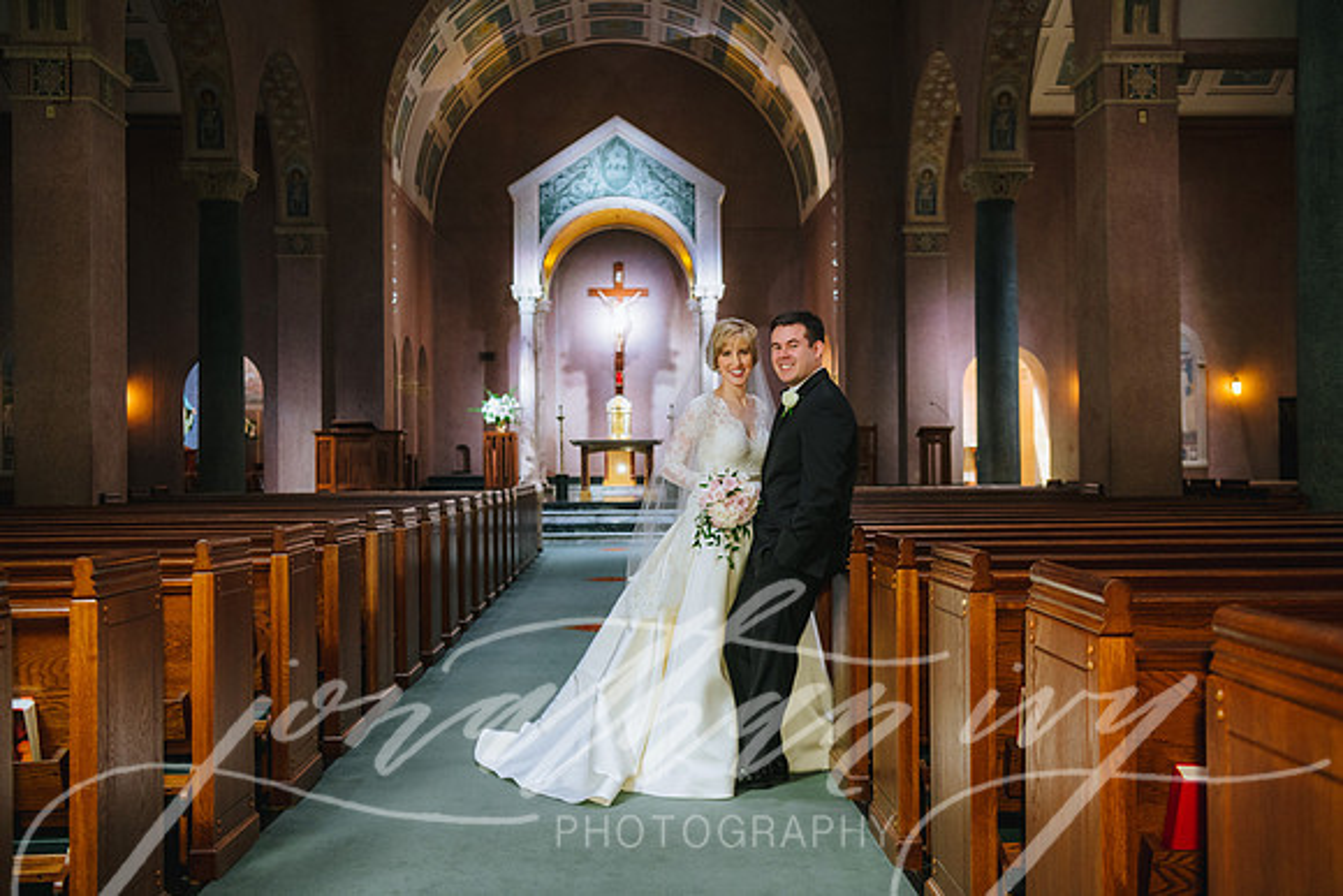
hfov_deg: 50.7
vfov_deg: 35.1
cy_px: 448
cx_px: 672
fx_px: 1418
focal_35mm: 38
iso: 1250
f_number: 3.5
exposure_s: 1/160
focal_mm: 38
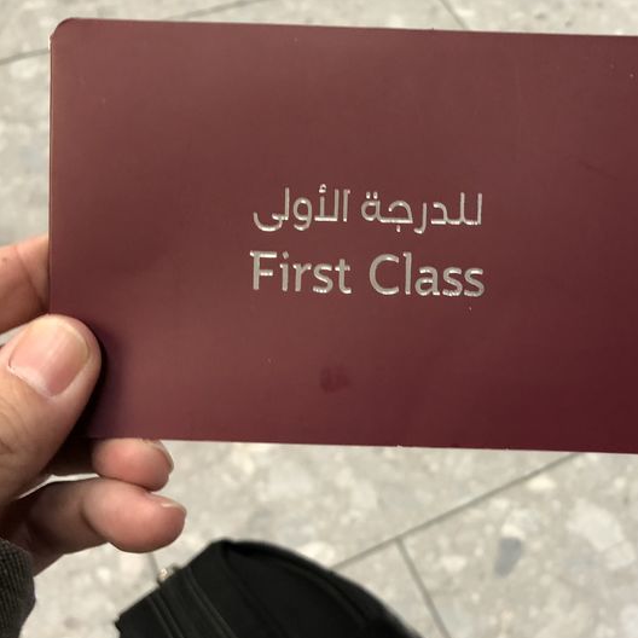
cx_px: 521
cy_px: 250
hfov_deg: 34.2
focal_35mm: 48
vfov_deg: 35.2
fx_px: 1001
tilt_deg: -49.3
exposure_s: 1/15
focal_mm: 3.99
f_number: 1.8
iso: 50
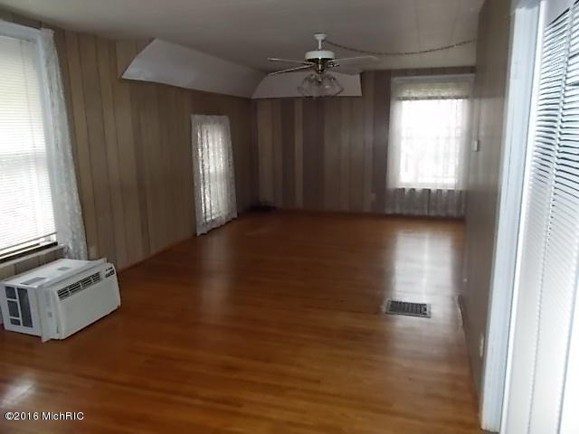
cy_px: 217
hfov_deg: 67.3
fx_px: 435
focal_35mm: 26
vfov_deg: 53.1
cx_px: 290
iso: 250
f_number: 3.2
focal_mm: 4.6
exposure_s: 1/25
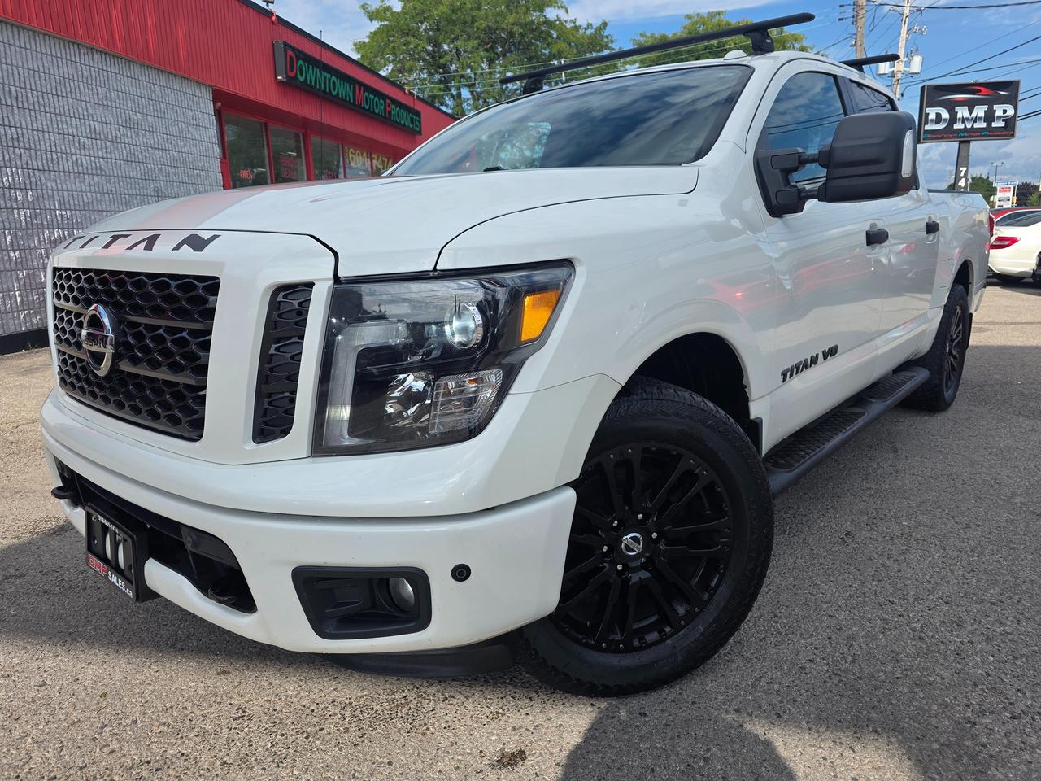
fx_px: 692
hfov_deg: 73.9
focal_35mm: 23
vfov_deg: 58.9
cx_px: 520
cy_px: 390
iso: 80
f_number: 1.7
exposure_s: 1/5017
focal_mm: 6.3
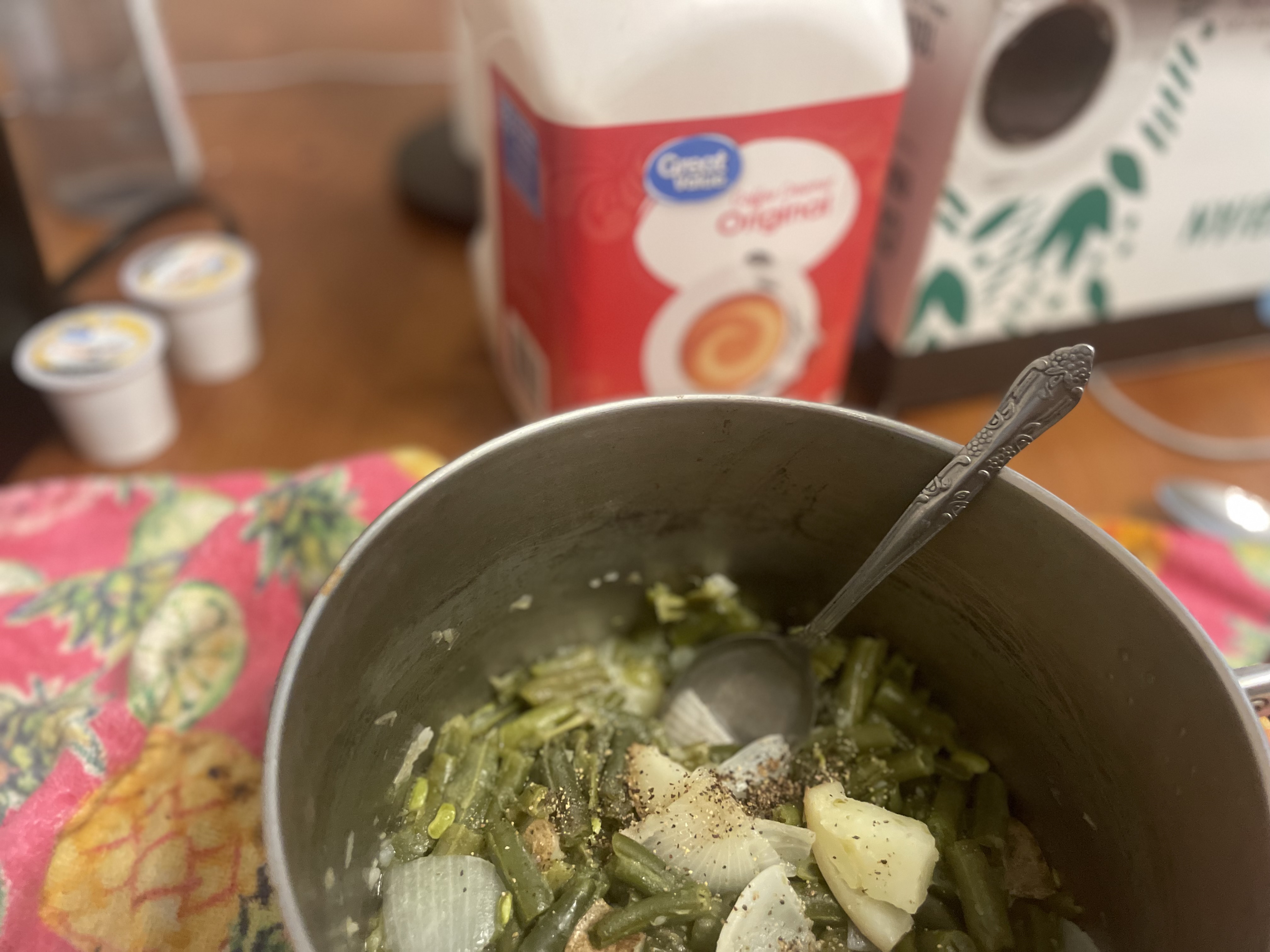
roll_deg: -2.6
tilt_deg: -39.6
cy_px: 476
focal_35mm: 26
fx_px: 954
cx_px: 635
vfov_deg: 53.1
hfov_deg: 67.3
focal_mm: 4.2
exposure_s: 1/40
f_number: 1.6
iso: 400
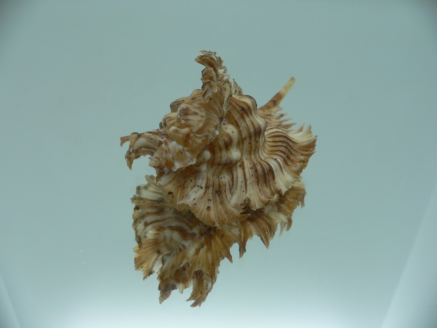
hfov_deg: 52.6
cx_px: 218
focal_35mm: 35
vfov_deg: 40.7
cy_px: 164
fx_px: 442
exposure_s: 1/60
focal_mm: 4.6
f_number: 2.8
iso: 80
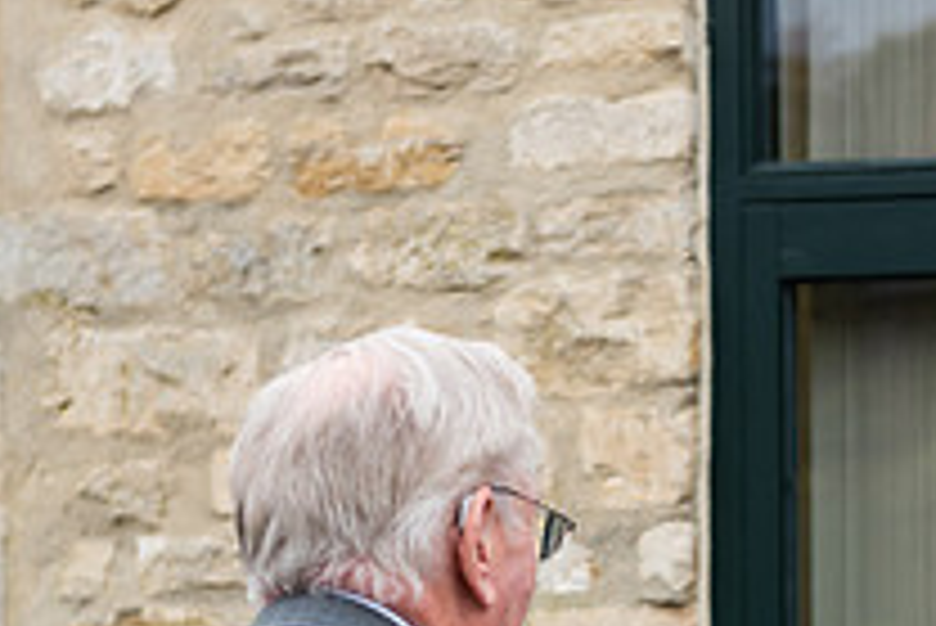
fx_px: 4787
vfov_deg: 7.4
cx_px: 868
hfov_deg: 11.1
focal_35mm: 184
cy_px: 795
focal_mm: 66
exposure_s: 1/500
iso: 400
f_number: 4.5
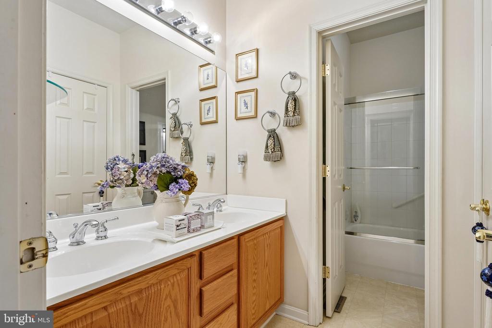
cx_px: 246
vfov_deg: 69.5
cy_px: 164
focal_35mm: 17
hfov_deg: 92.3
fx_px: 236
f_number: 8
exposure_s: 1/10
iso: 320
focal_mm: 17.3
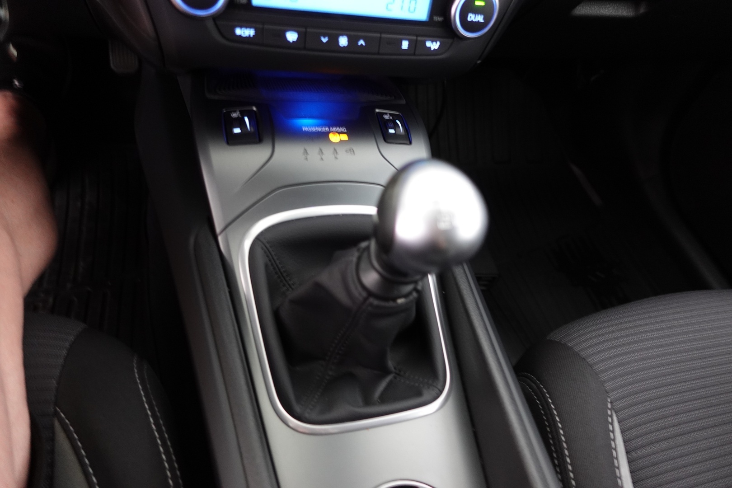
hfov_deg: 73.7
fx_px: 488
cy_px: 244
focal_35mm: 24
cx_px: 366
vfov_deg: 53.1
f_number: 1.8
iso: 800
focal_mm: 9.4
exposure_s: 1/13
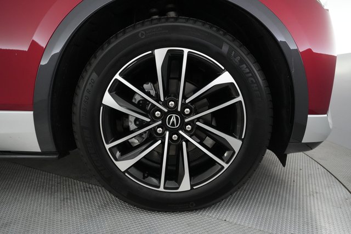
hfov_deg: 73.8
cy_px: 117
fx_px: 234
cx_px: 176
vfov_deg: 53.1
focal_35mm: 24
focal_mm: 24
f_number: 5.6
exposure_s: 1/80
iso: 6400
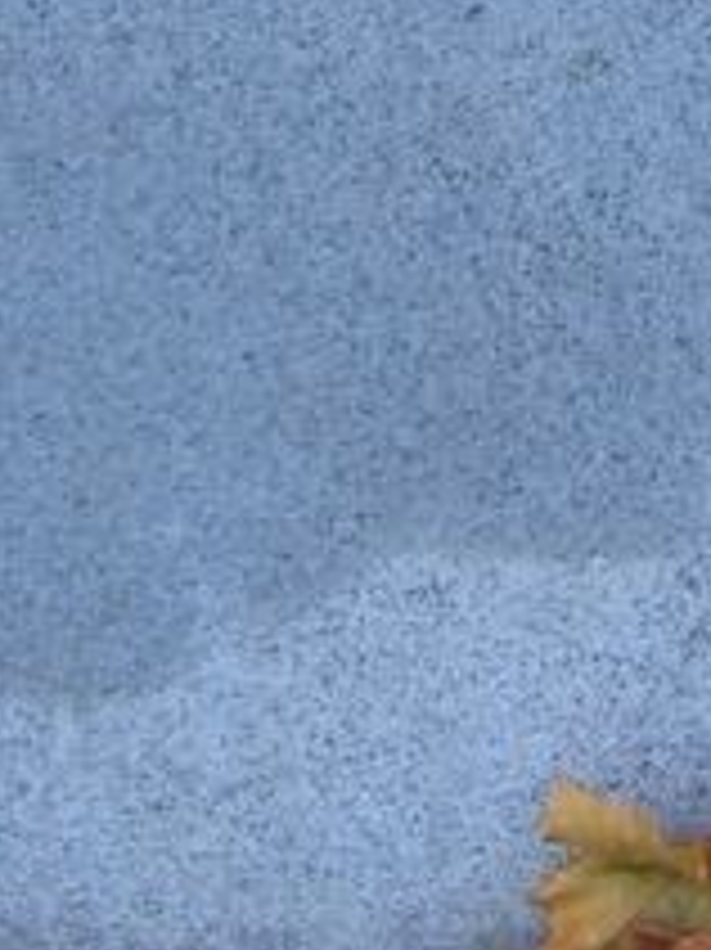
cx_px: 693
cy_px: -419
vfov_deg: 13.1
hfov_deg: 10.2
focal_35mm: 144
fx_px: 3948
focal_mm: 7.9
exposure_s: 1/50
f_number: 2.8
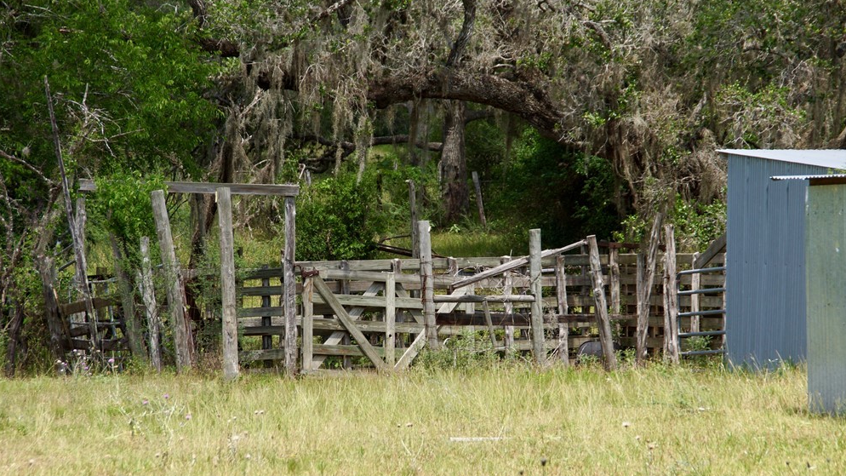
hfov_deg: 10.5
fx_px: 4621
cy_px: 262
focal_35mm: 206
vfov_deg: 5.9
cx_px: 431
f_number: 7.1
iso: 100
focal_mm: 120
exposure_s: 1/320
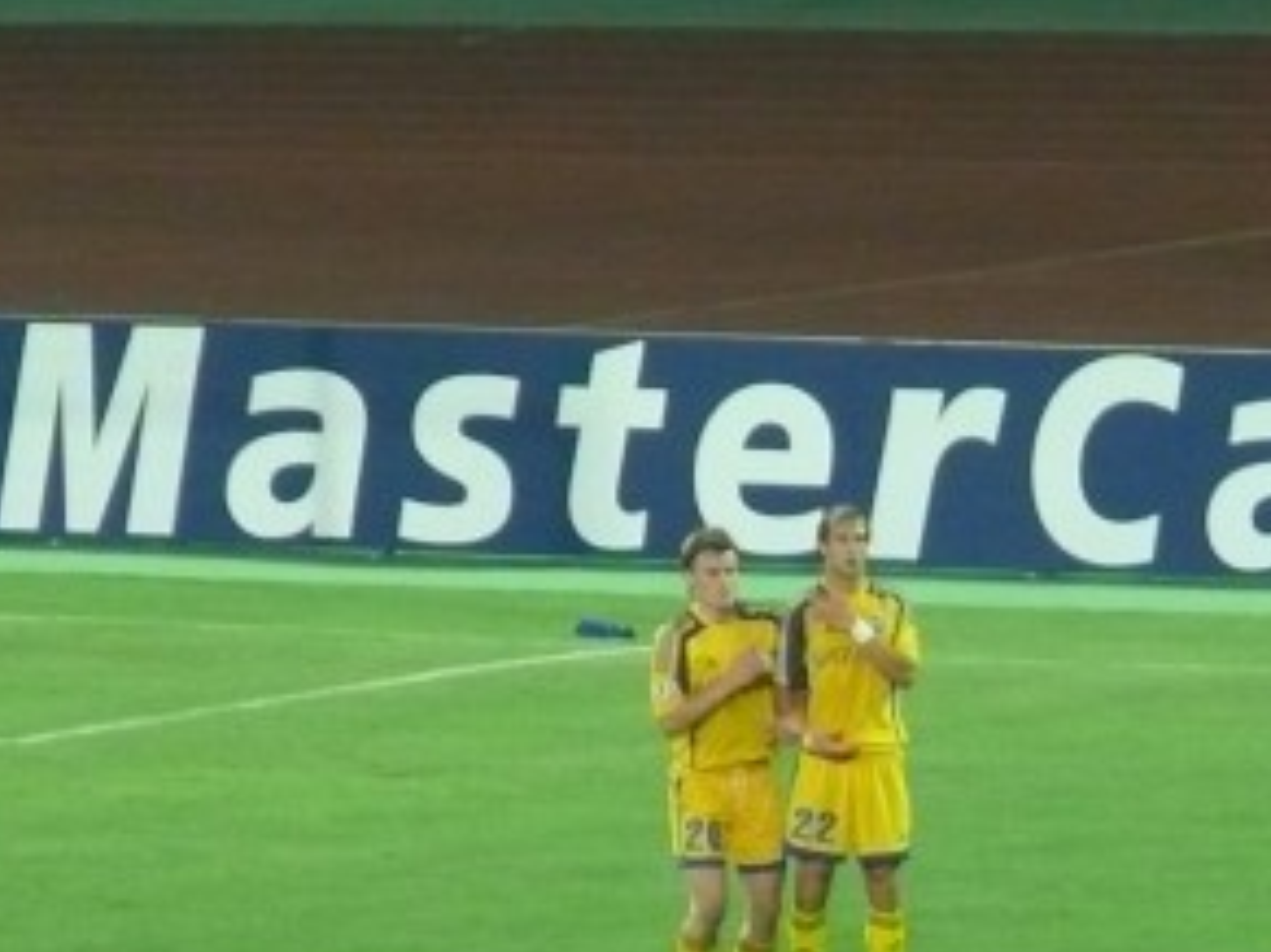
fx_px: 35528
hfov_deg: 2.0
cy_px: 775
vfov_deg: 1.5
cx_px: 1061
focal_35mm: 968
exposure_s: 1/80
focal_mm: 61.9
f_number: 3.6
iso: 400
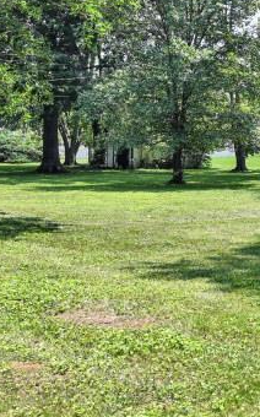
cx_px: 396
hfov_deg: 18.2
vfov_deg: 32.3
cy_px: 147
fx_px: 715
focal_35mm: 63
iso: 100
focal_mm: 14
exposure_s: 1/250
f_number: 5.6
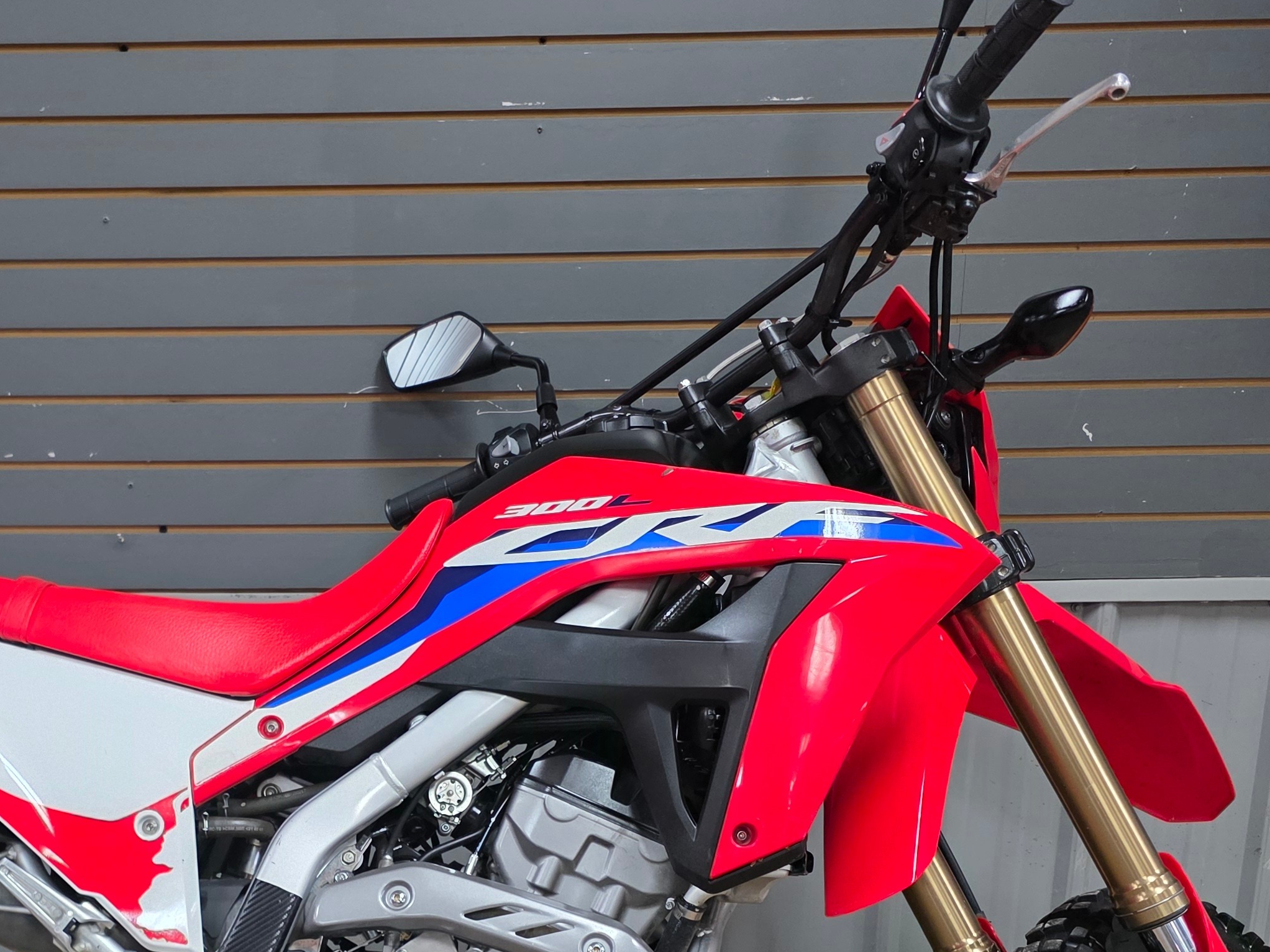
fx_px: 1651
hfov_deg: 41.2
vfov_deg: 31.0
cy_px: 814
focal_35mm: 45
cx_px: 364
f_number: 1.7
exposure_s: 1/120
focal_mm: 6.3
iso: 800
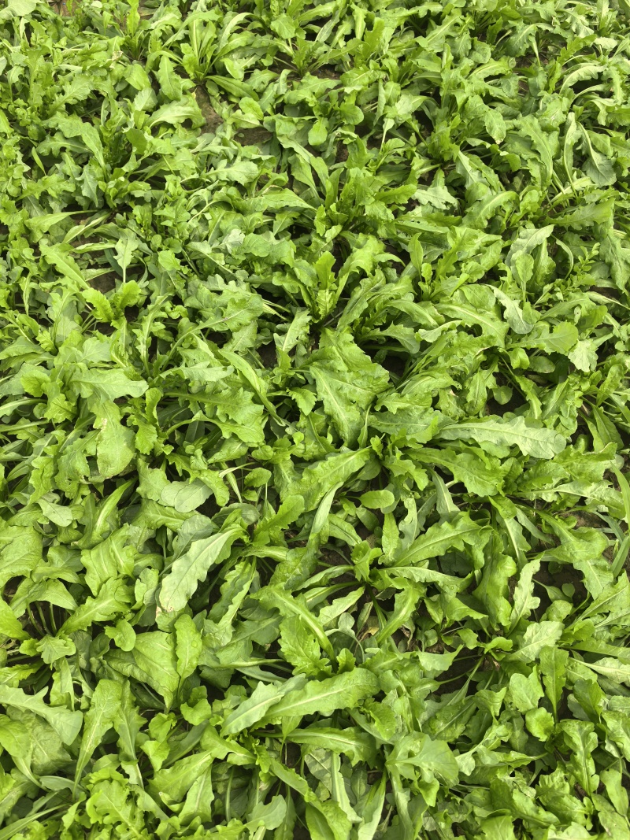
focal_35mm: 27
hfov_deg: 51.3
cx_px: 315
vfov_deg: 65.3
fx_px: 655
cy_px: 420
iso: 50
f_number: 2
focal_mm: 6.98
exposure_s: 1/600
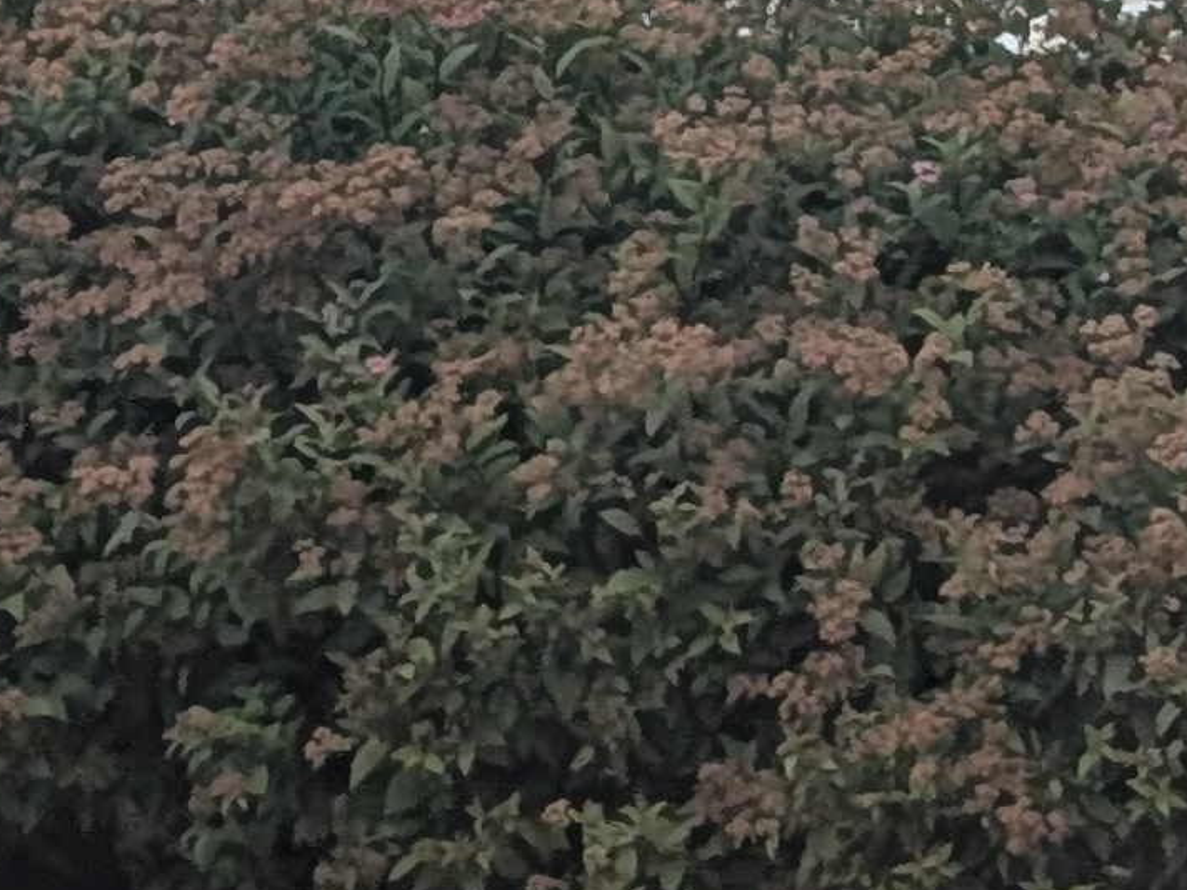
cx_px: 1775
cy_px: -1567
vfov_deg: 5.1
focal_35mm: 281
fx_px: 9636
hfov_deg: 6.9
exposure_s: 1/829
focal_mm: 6.9
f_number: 1.68
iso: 21
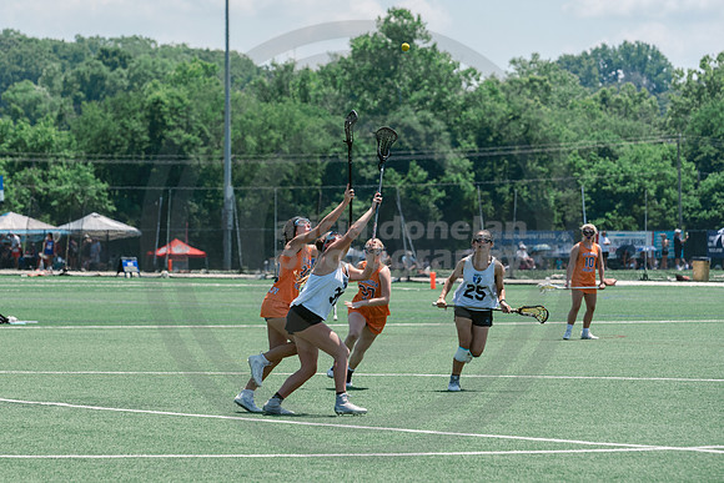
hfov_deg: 9.0
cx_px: 240
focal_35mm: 229
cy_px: 157
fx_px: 4616
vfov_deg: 6.0
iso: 400
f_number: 5.6
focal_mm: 165
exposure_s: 1/2000
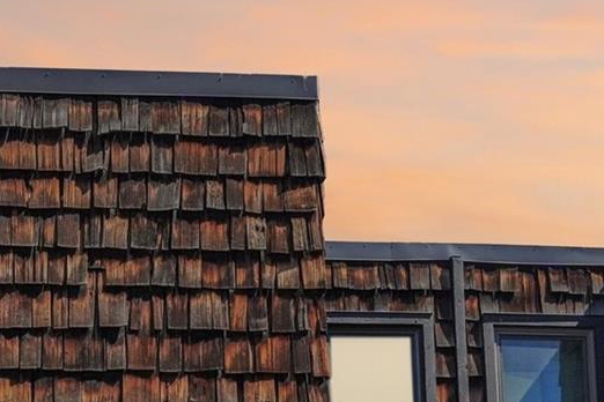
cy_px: 516
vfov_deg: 25.4
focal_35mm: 46
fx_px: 772
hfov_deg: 40.8
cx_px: 113
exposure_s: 1/800
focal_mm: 10
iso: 800
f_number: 8
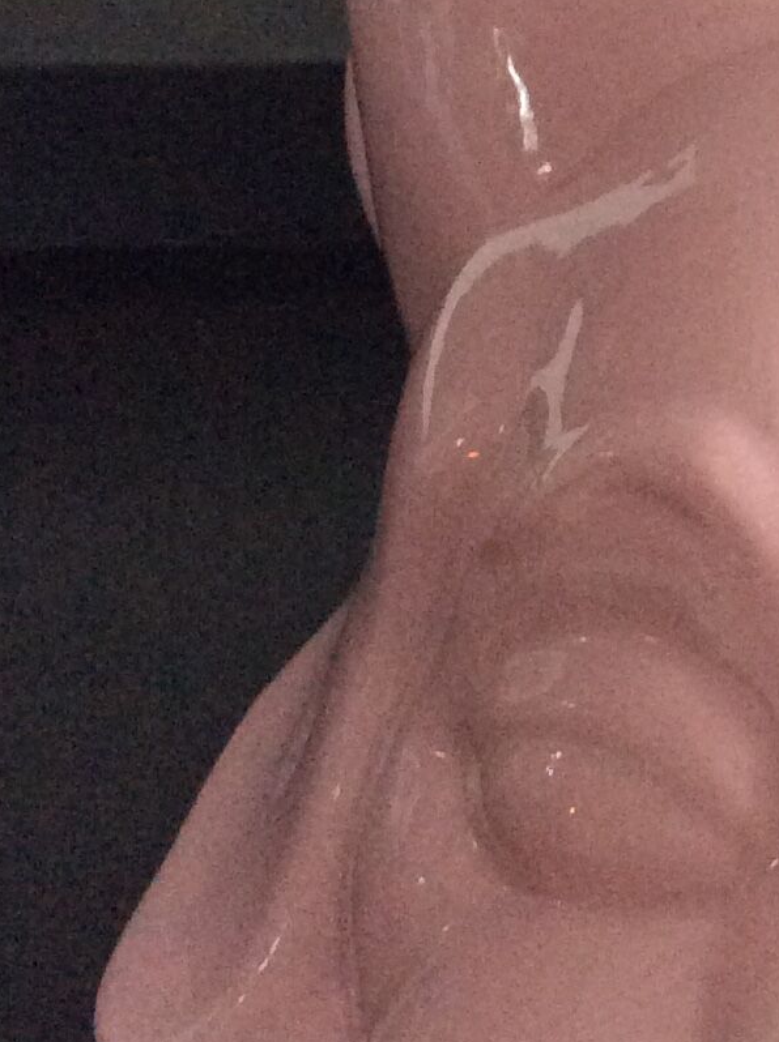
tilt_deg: -23.9
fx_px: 3129
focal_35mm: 104
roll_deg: +0.1
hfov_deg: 13.7
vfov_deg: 18.5
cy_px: 47
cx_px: 1006
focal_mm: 3.3
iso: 200
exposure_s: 1/25
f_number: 2.4
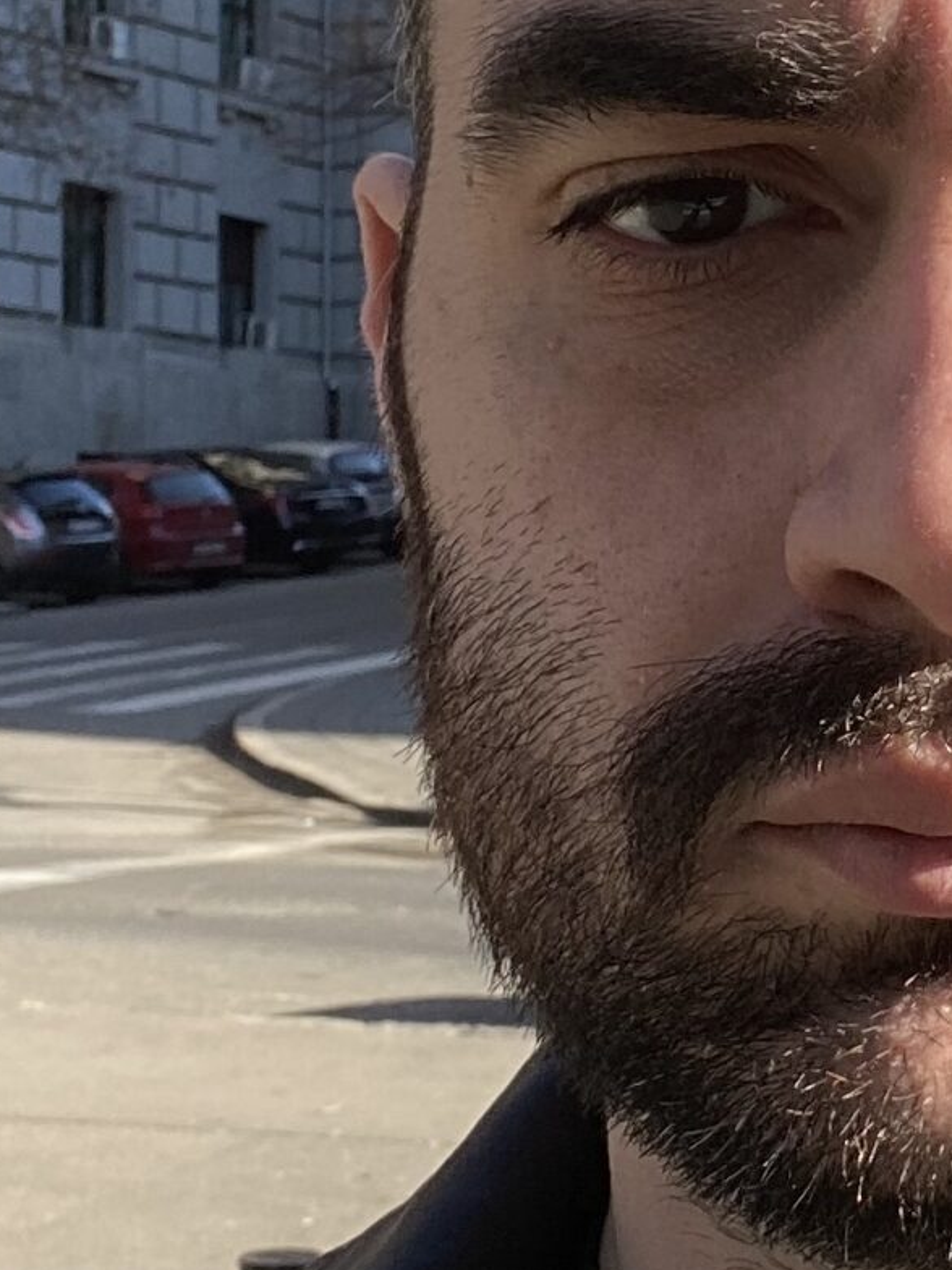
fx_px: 3594
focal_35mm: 98
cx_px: 1025
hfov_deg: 14.8
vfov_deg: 20.0
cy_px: 489
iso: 25
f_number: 2.2
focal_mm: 2.71
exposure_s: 1/750
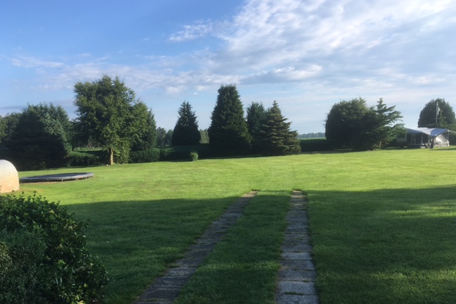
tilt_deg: -4.8
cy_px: 164
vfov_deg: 42.3
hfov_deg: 60.3
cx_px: 225
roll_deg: +1.2
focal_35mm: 31
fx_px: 393
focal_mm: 4.15
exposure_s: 1/641
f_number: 2.2
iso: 25
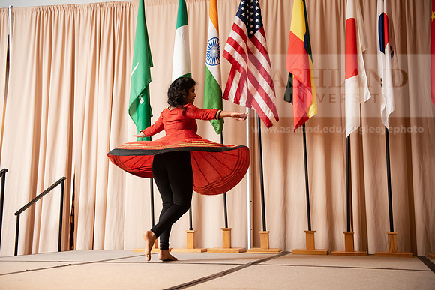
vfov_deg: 29.9
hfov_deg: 43.6
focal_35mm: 45
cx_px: 218
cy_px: 145
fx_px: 544
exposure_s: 1/200
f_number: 3.2
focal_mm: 45
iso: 2500
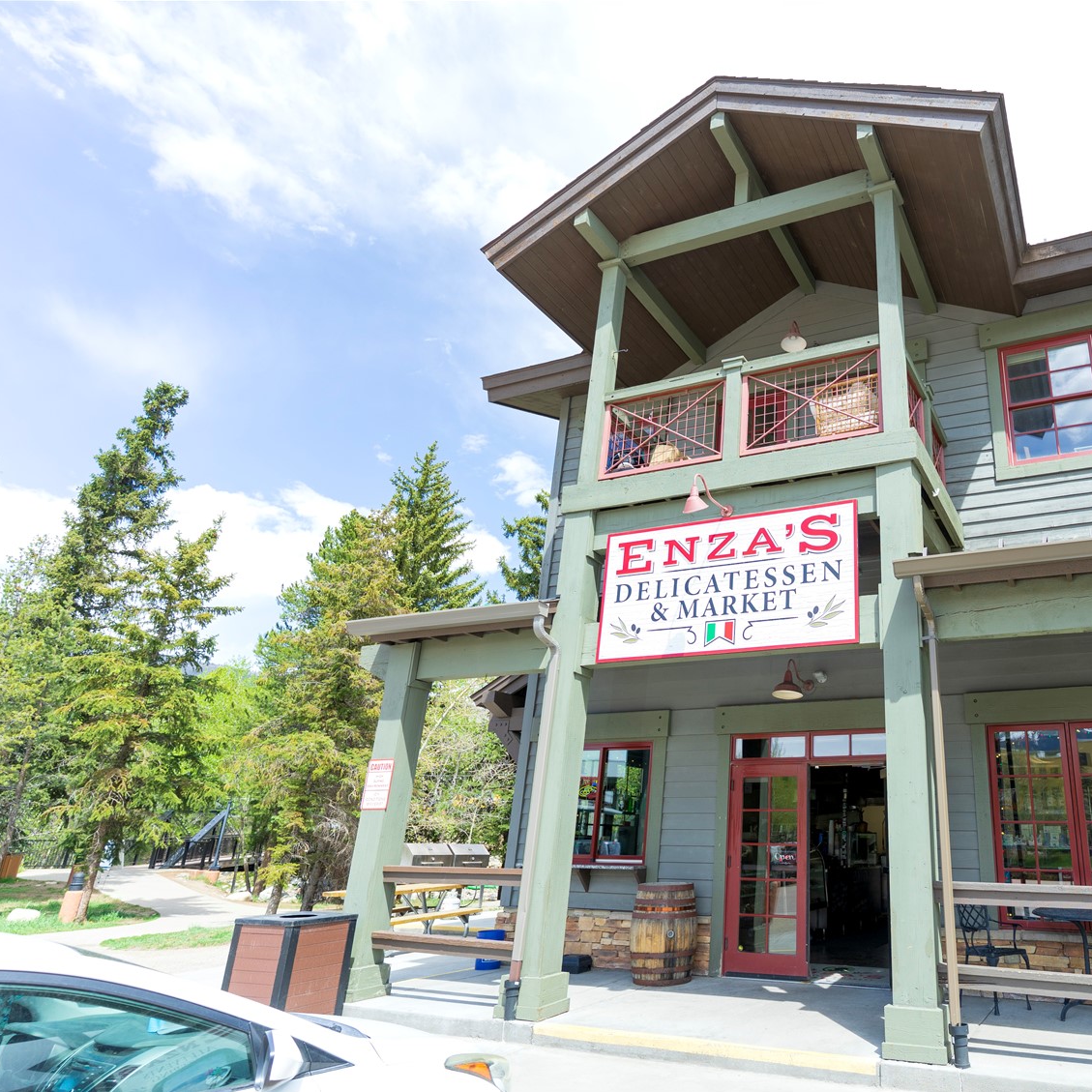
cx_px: 801
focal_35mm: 23
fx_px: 821
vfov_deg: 67.3
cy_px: 546
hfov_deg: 63.8
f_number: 3.2
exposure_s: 1/640
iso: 125
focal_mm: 18
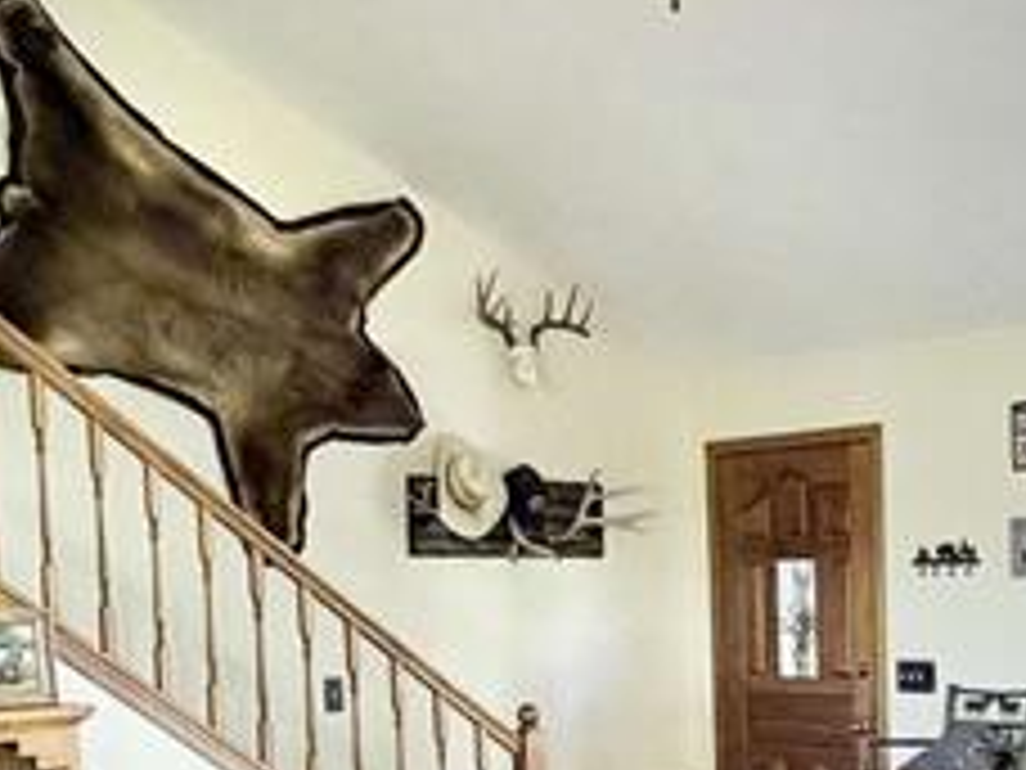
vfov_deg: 22.5
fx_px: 1867
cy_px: 752
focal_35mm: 63
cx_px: 860
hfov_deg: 29.8
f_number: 2.2
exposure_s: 1/60
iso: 320
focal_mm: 2.22
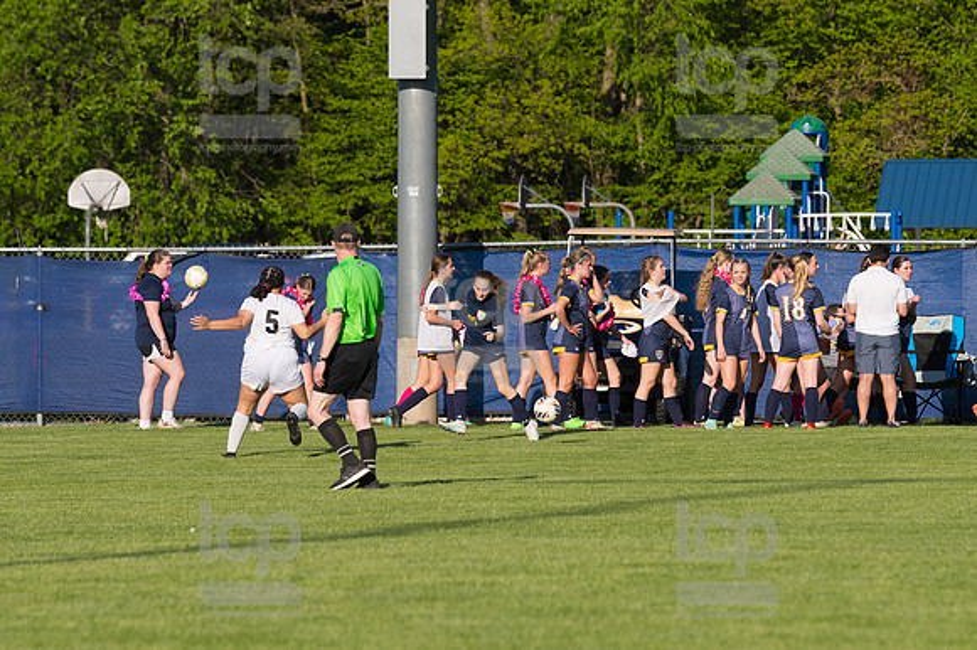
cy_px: 325
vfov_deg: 4.6
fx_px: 8137
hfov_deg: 6.9
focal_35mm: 300
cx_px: 488
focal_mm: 200
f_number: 5.6
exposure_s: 1/1600
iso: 250
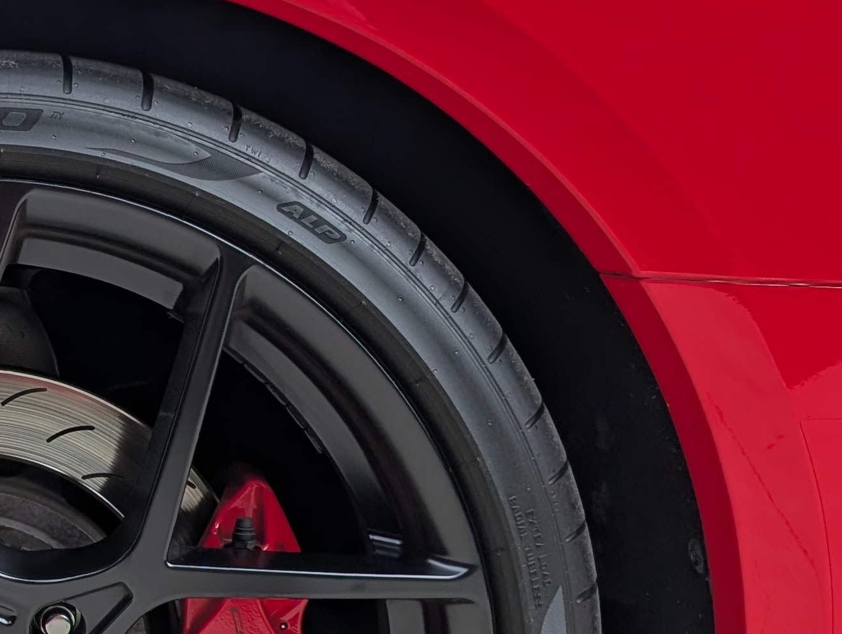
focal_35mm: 75
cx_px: -126
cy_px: 495
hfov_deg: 24.0
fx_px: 1827
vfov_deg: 19.5
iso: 21
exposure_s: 1/533
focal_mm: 6.9
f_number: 1.68
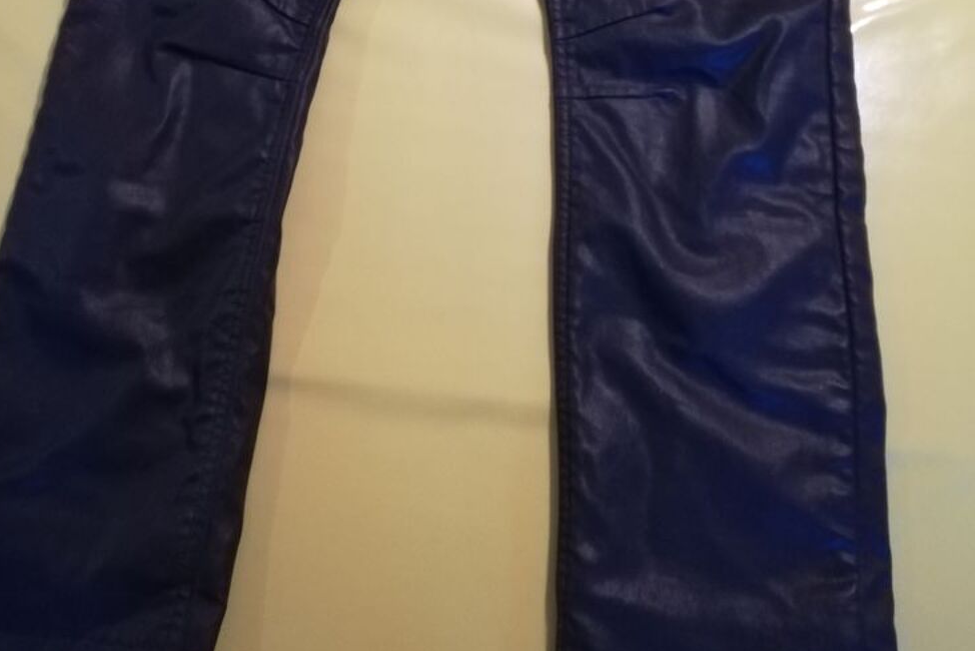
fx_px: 1002
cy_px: 32
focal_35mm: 37
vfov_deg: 33.5
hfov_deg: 51.9
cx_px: 475
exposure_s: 1/16.7
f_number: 2.2
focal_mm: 3.81
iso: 640
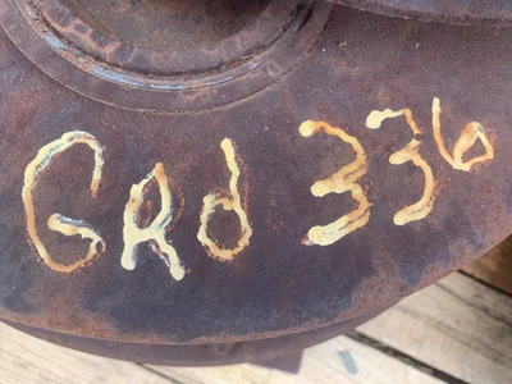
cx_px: 256
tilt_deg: -80.0
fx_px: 385
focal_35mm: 26
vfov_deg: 53.1
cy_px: 192
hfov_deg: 67.3
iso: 25
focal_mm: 4.25
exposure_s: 1/141
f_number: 1.8
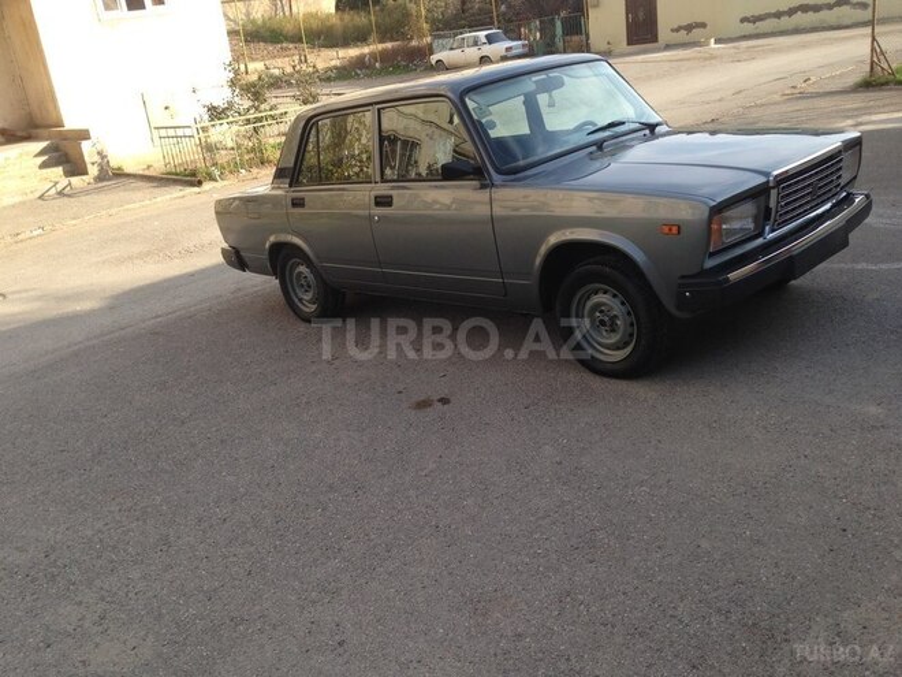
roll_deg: +7.3
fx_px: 860
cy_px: 338
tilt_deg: -19.5
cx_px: 451
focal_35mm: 33
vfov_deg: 42.9
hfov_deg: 55.4
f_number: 2.4
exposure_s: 1/471
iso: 50
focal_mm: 4.12
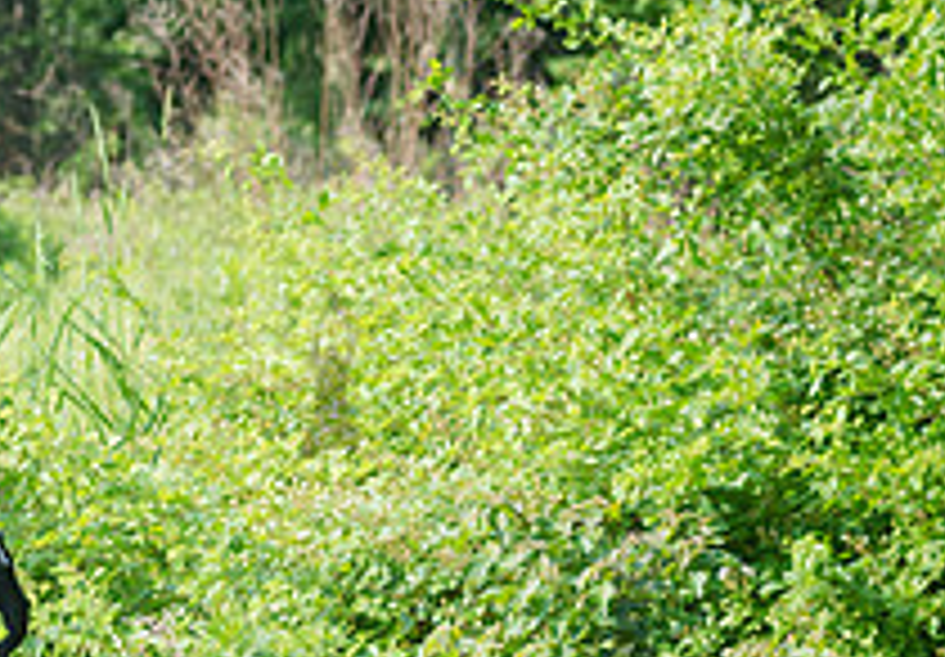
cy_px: 616
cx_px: -199
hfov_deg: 6.3
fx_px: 8592
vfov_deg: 4.4
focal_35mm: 323
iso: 250
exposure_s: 1/500
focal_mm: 112
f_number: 4.5
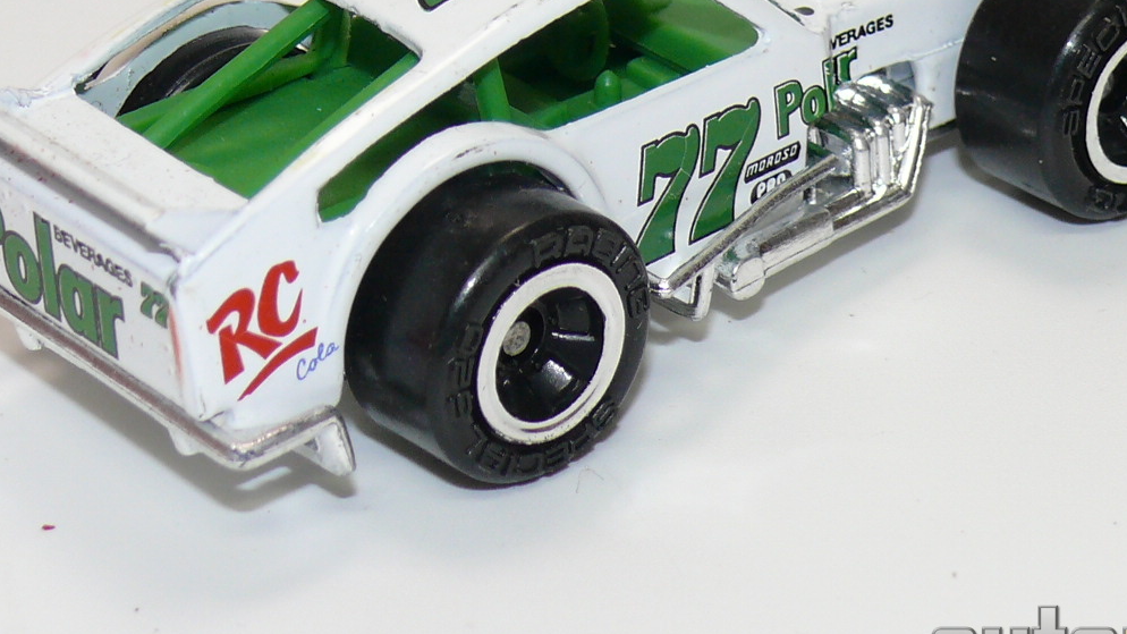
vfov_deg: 7.8
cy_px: 76
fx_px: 4662
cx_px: 669
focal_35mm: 156
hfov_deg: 13.8
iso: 100
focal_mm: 12.5
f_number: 4
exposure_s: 1/30
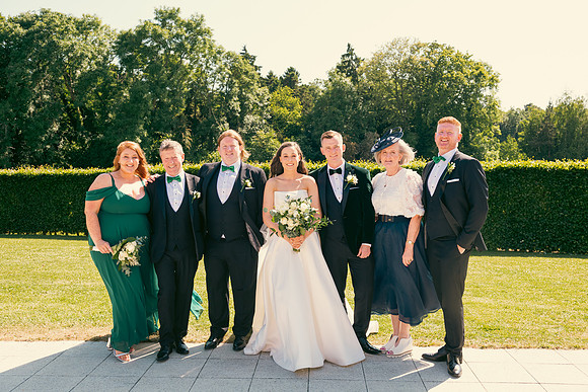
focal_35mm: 35
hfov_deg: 54.4
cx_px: 294
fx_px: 572
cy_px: 196
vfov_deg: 37.9
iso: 125
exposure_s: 1/200
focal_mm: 35
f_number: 6.3
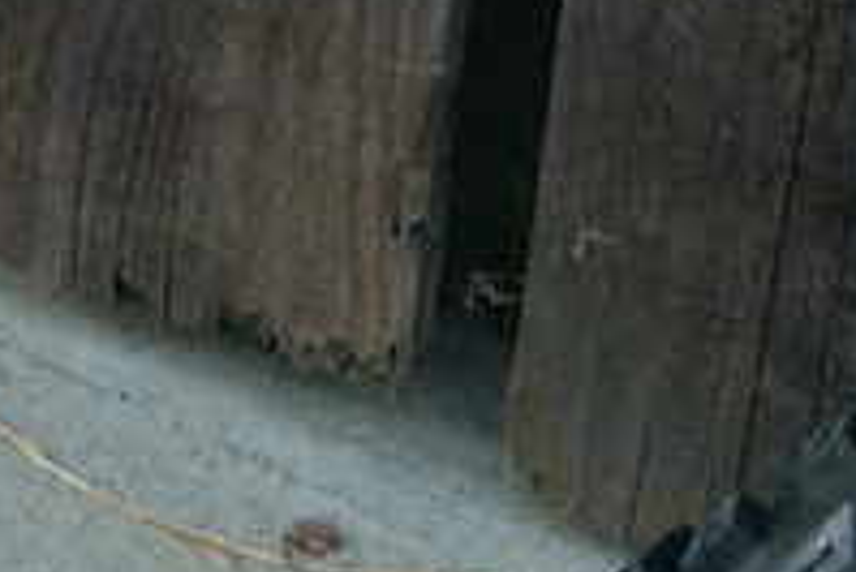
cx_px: -533
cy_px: -1333
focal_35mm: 155
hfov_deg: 12.4
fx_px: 3688
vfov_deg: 7.4
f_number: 2.2
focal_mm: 4.15
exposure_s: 1/30
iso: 80
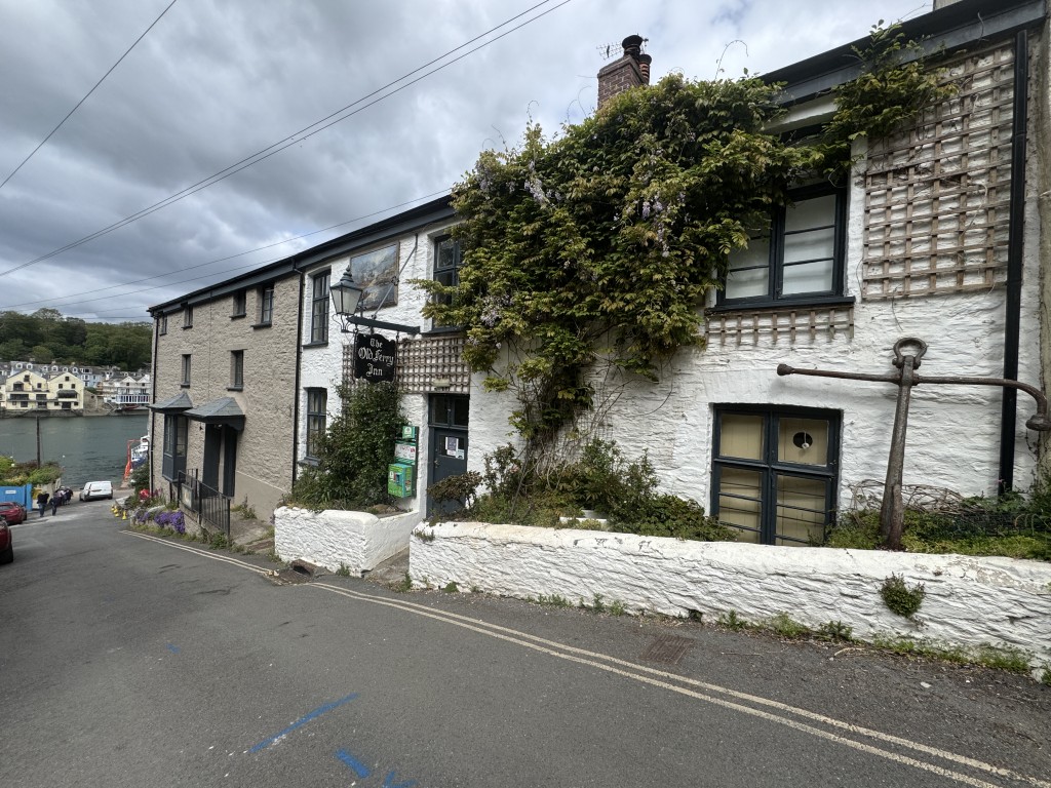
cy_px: 394
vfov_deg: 85.7
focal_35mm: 14
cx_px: 526
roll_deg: -0.8
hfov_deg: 102.1
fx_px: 425
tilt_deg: -0.6
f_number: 2.2
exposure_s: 1/1506
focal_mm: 2.22
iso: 50
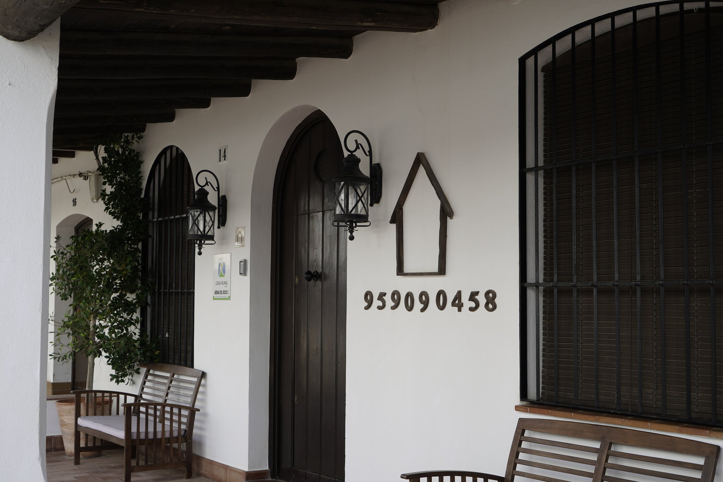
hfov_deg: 41.1
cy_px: 241
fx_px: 964
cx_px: 362
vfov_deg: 28.1
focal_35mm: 48
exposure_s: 1/60
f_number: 7.1
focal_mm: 48
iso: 100
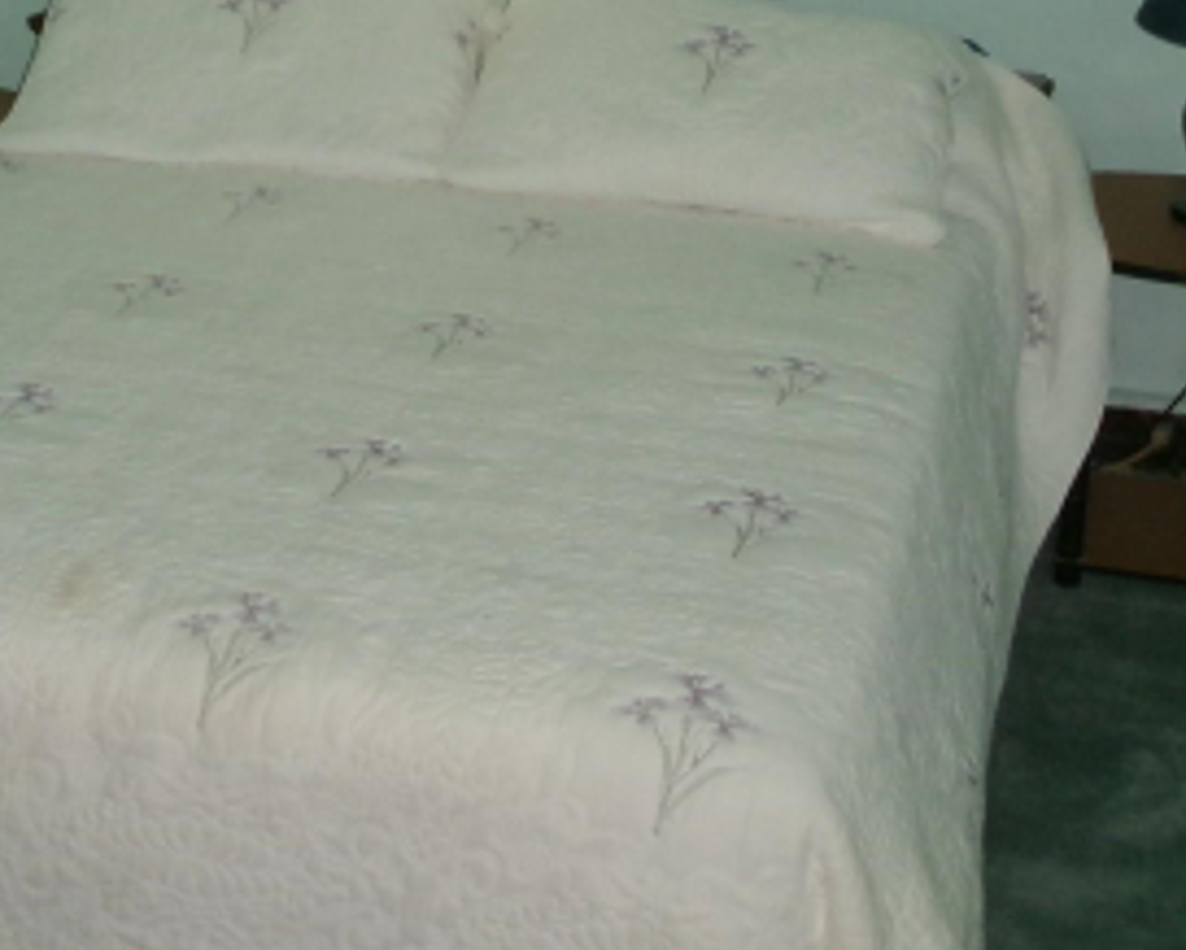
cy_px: -9
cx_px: 342
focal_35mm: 67
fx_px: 2353
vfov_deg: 22.0
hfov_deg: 28.0
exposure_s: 1/34
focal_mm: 5.1
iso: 320
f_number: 3.9
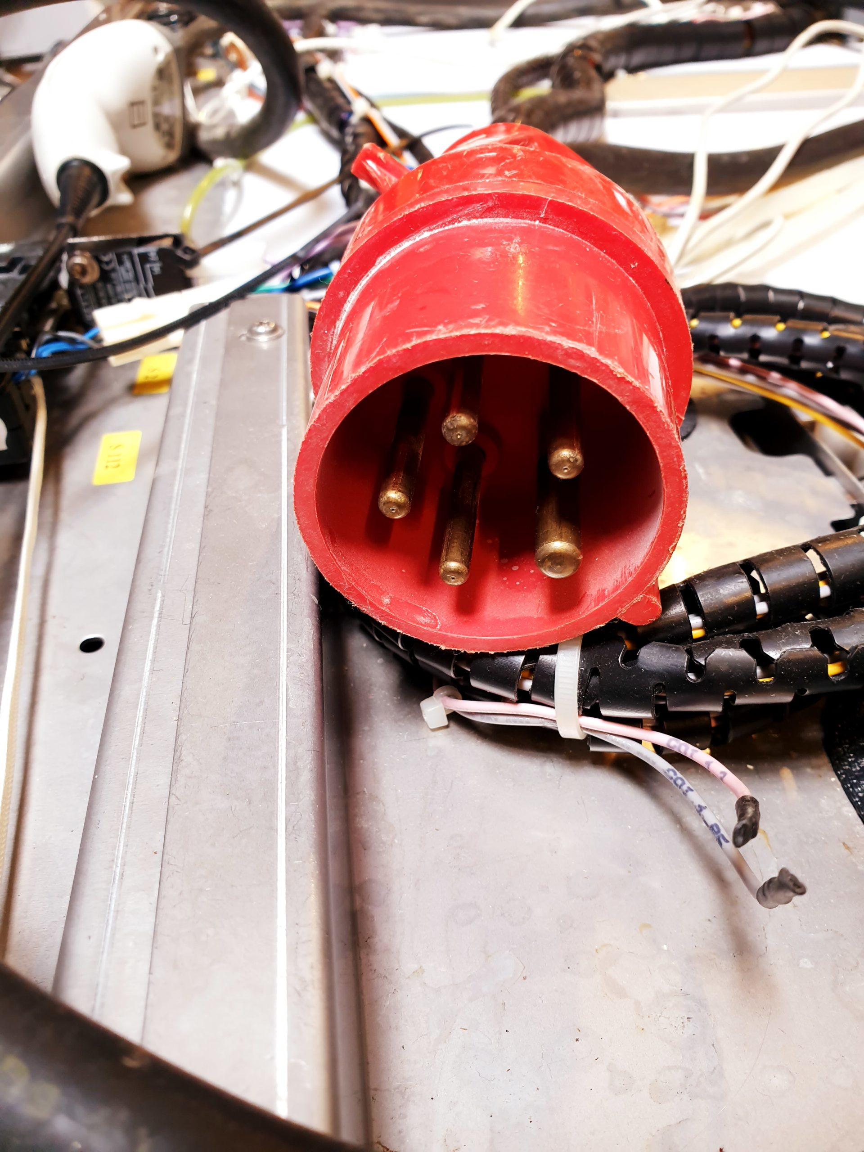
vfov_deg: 67.3
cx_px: 432
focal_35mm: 26
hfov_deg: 53.1
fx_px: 865
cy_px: 576
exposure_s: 1/50
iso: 100
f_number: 2.4
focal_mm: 4.3
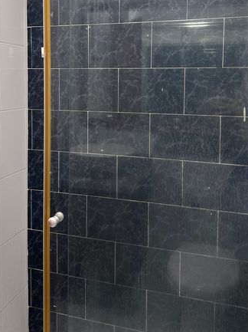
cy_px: 103
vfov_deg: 49.1
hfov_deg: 38.6
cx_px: 119
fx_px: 354
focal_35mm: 37
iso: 320
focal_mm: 6.86
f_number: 1.78
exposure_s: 1/60
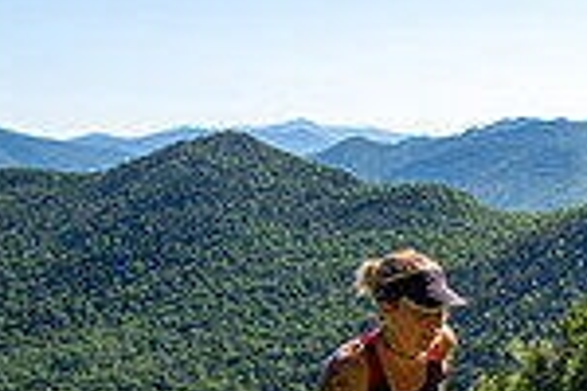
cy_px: 465
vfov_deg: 20.5
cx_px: 802
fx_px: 1011
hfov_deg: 26.4
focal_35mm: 62
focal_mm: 16
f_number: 5
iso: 100
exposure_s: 1/400
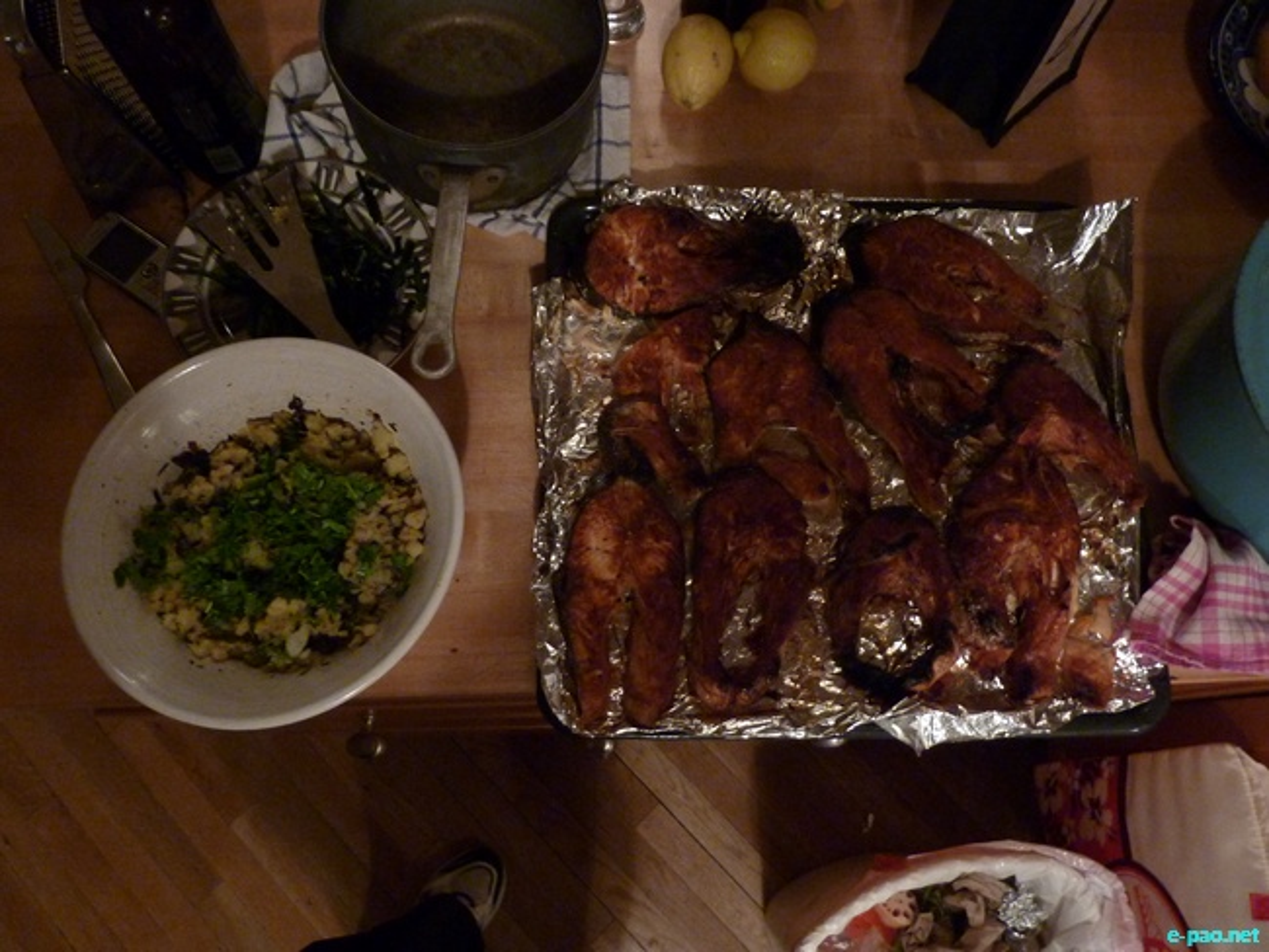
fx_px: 917
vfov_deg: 54.9
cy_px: 476
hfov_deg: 69.4
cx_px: 634
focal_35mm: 25
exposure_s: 1/8
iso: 400
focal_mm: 4.1
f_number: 3.3
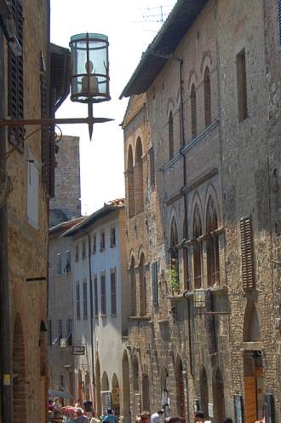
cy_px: 241
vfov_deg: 19.5
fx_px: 1231
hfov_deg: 13.0
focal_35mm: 105
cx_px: 199
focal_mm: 35
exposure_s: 1/250
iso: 400
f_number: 10
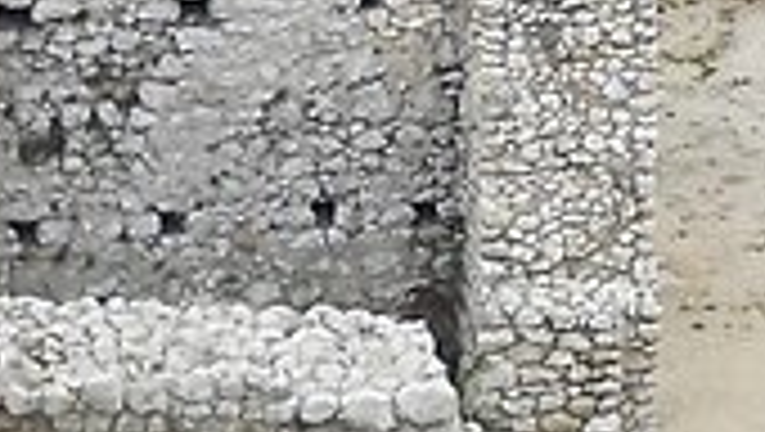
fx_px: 4792
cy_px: -322
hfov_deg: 8.8
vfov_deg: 5.1
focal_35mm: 236
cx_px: 1238
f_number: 5.5
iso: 80
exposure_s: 1/160
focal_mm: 6.72
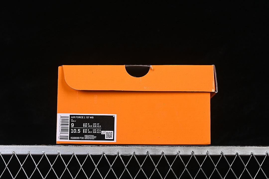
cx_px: 134
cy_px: 90
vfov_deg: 18.2
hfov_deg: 27.0
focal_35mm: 75
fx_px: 560
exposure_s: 1/60
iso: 160
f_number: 8
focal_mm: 50
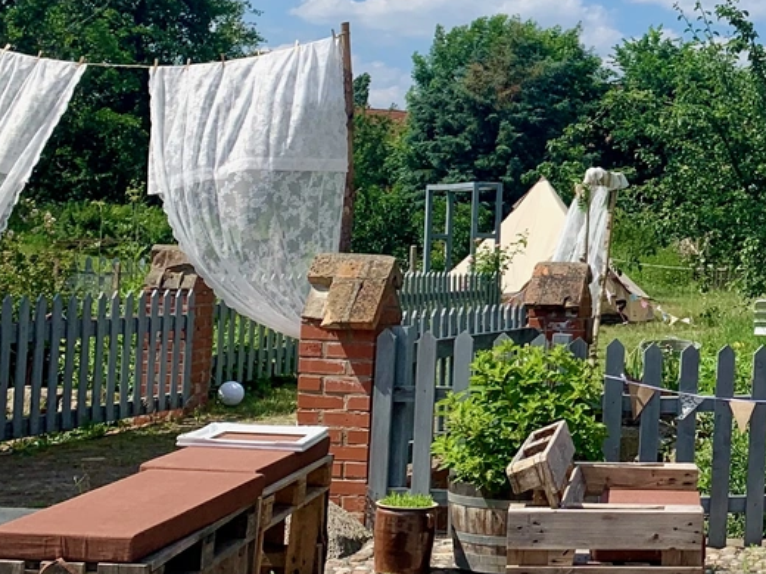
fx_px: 1660
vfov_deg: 19.6
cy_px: 211
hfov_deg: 23.5
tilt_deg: +2.6
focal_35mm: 75
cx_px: 940
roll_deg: -2.0
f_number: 1.8
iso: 25
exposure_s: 1/2755
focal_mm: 4.25
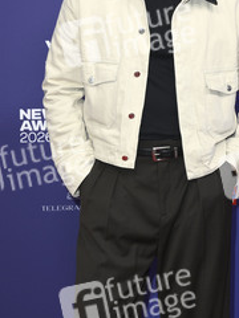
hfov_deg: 13.2
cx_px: 166
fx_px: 1031
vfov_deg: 17.5
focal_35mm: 112
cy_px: 102
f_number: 5.6
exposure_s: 1/250
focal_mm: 70
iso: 500
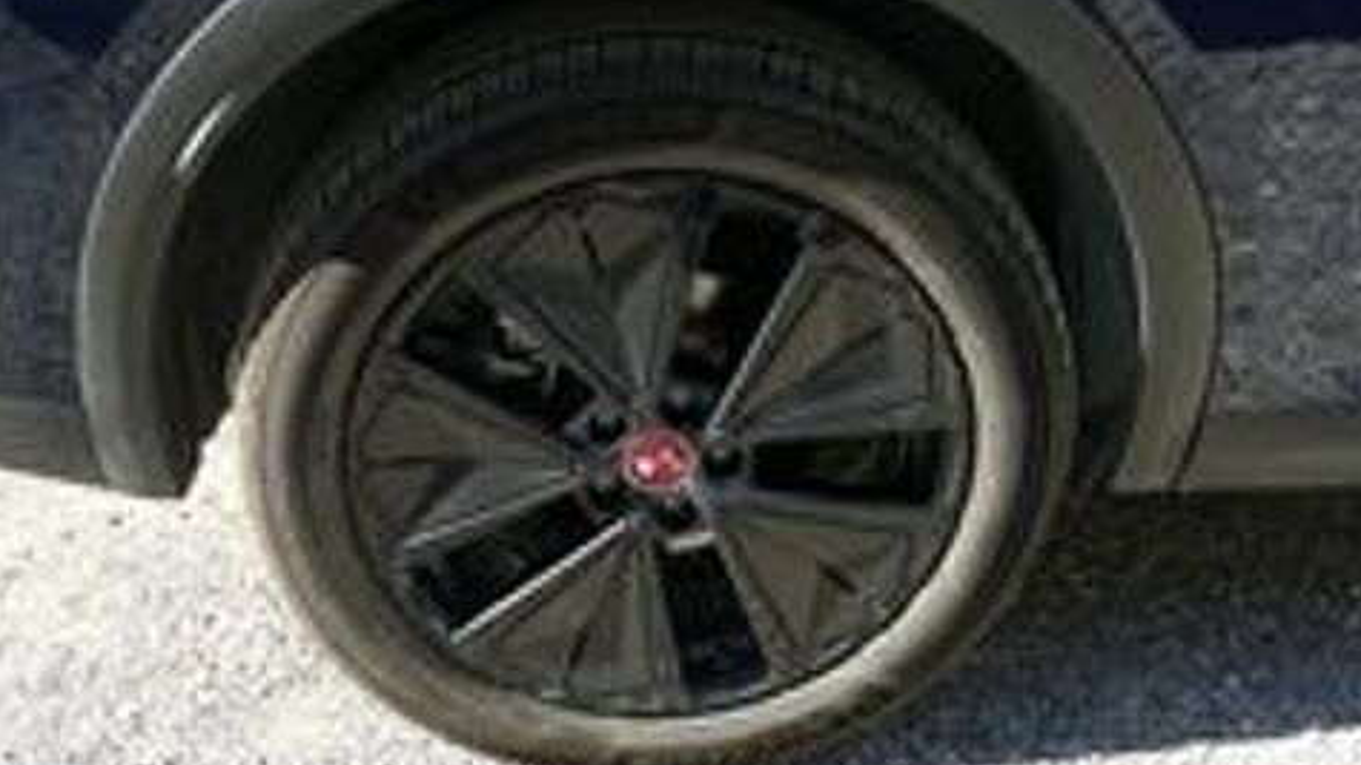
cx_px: 679
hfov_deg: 37.9
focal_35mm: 55
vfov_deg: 21.8
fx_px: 1985
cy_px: 440
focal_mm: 19.11
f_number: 3.4
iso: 125
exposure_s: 1/250
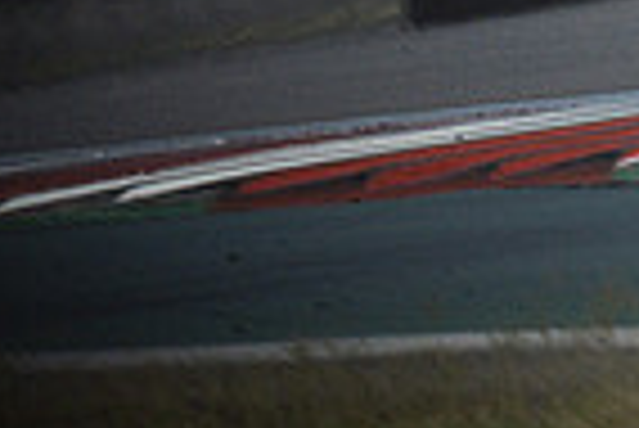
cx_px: 1269
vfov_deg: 0.6
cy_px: -412
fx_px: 43567
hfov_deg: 0.8
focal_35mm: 2452
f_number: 5.6
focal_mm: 400
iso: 1600
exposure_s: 1/2500
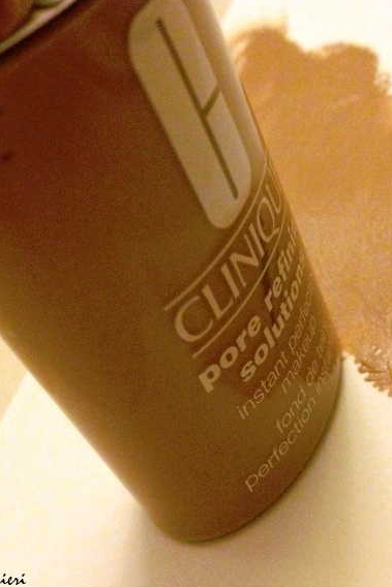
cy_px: 295
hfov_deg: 27.2
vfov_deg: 40.3
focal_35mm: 49
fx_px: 800
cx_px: 295
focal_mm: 4.28
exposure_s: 1/15
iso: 800
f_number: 2.4
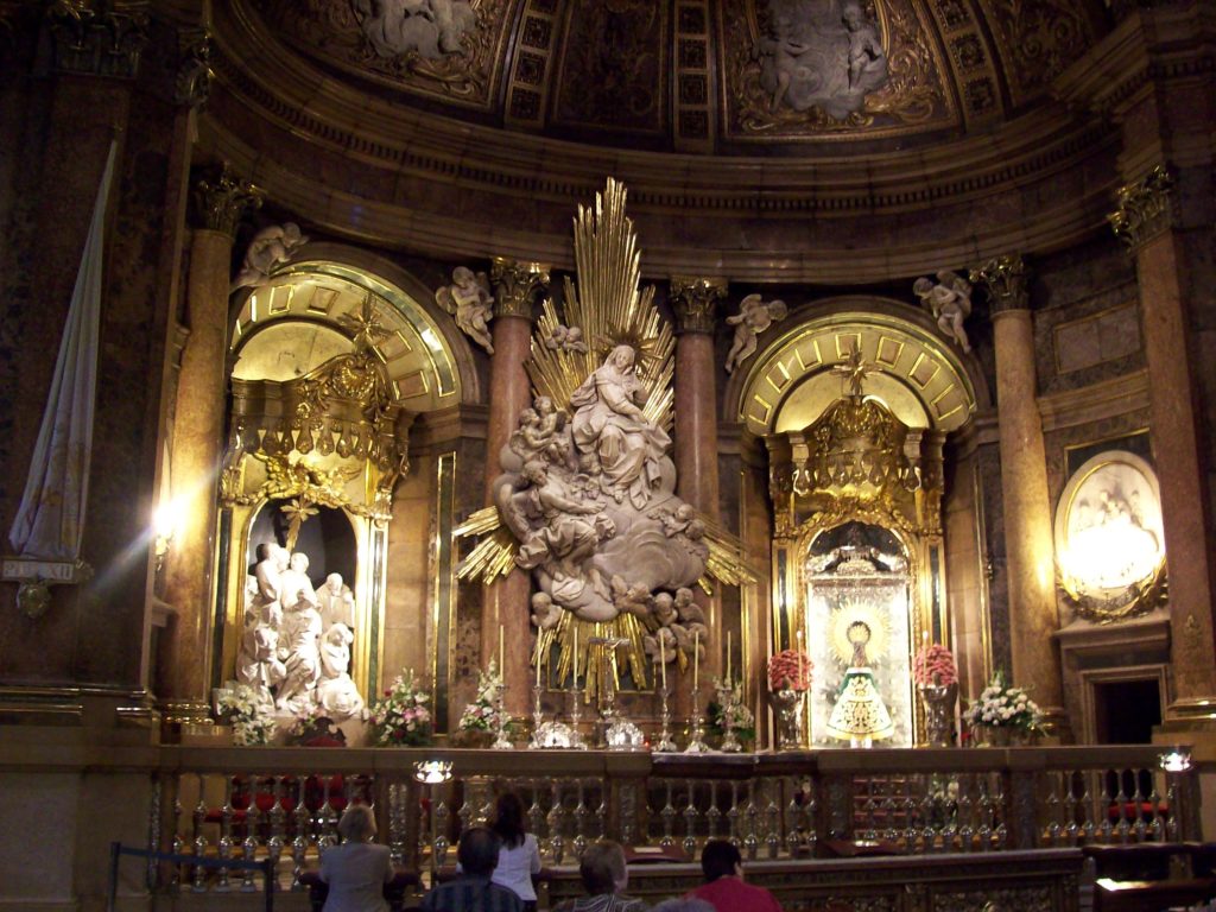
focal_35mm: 36
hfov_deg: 51.4
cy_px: 456
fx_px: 1265
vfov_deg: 39.7
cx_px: 608
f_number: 2.7
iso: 200
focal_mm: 6
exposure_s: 1/8
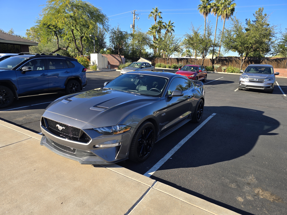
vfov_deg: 58.9
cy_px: 108
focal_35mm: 23
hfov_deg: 73.9
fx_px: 191
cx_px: 144
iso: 12
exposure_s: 1/320
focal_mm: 6.3
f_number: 1.7
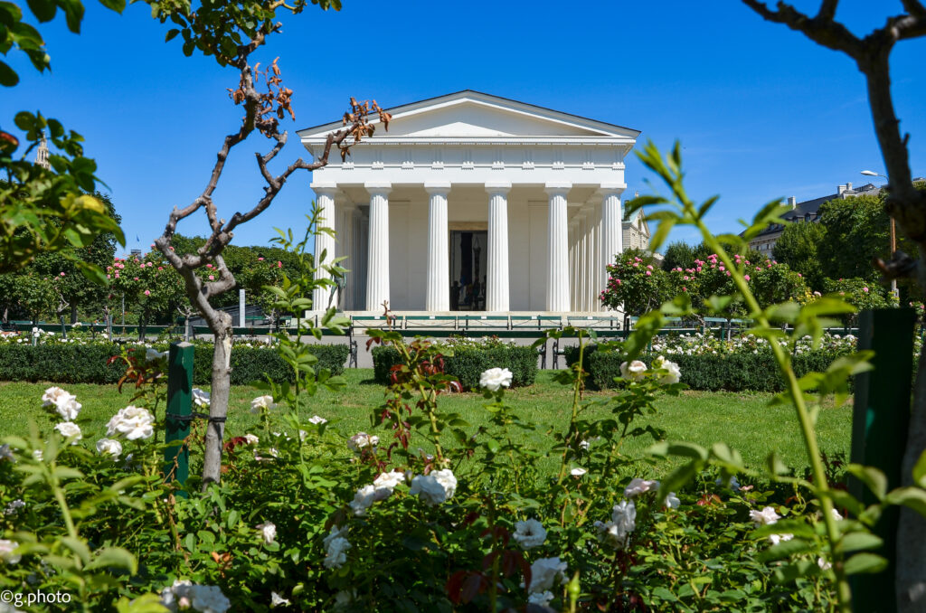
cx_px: 463
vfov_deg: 47.7
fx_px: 693
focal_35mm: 27
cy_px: 306
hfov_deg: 67.5
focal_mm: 18
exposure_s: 1/800
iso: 125
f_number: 7.1
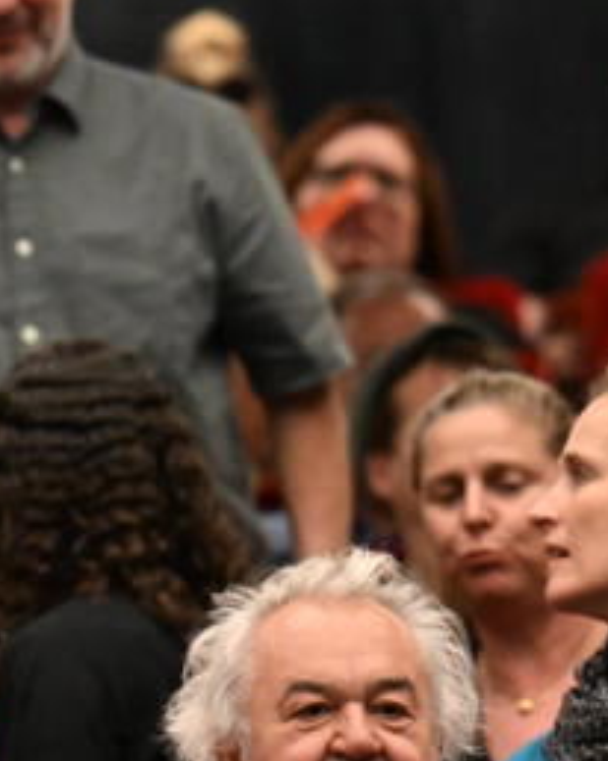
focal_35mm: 754
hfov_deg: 2.1
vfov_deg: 2.6
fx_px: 16980
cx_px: -53
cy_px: 528
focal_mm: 200
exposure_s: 1/100
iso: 5000
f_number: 3.5
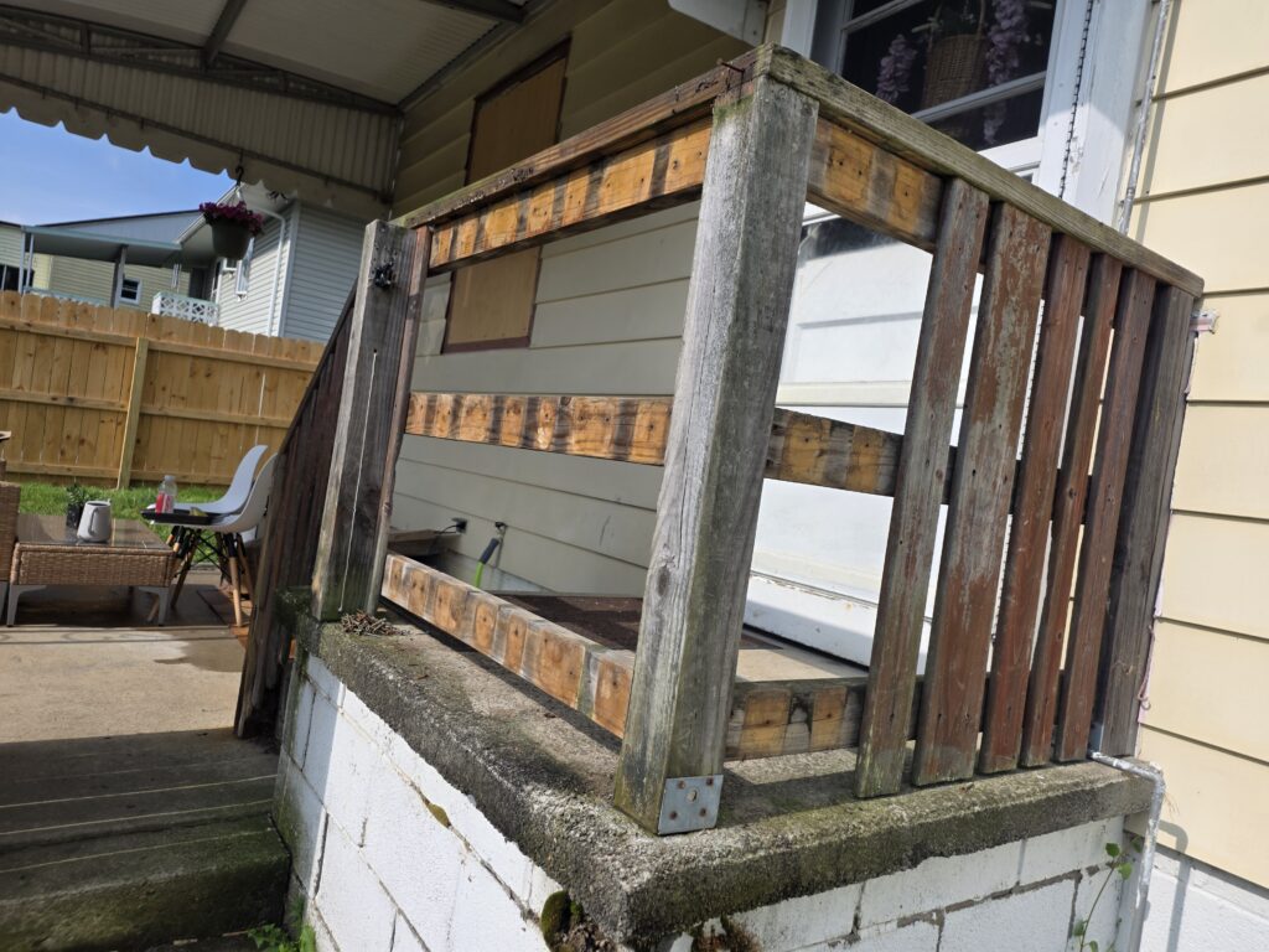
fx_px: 843
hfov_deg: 73.9
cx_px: 634
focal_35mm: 23
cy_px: 476
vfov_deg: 58.9
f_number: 1.7
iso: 80
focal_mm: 6.25
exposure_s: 1/6355
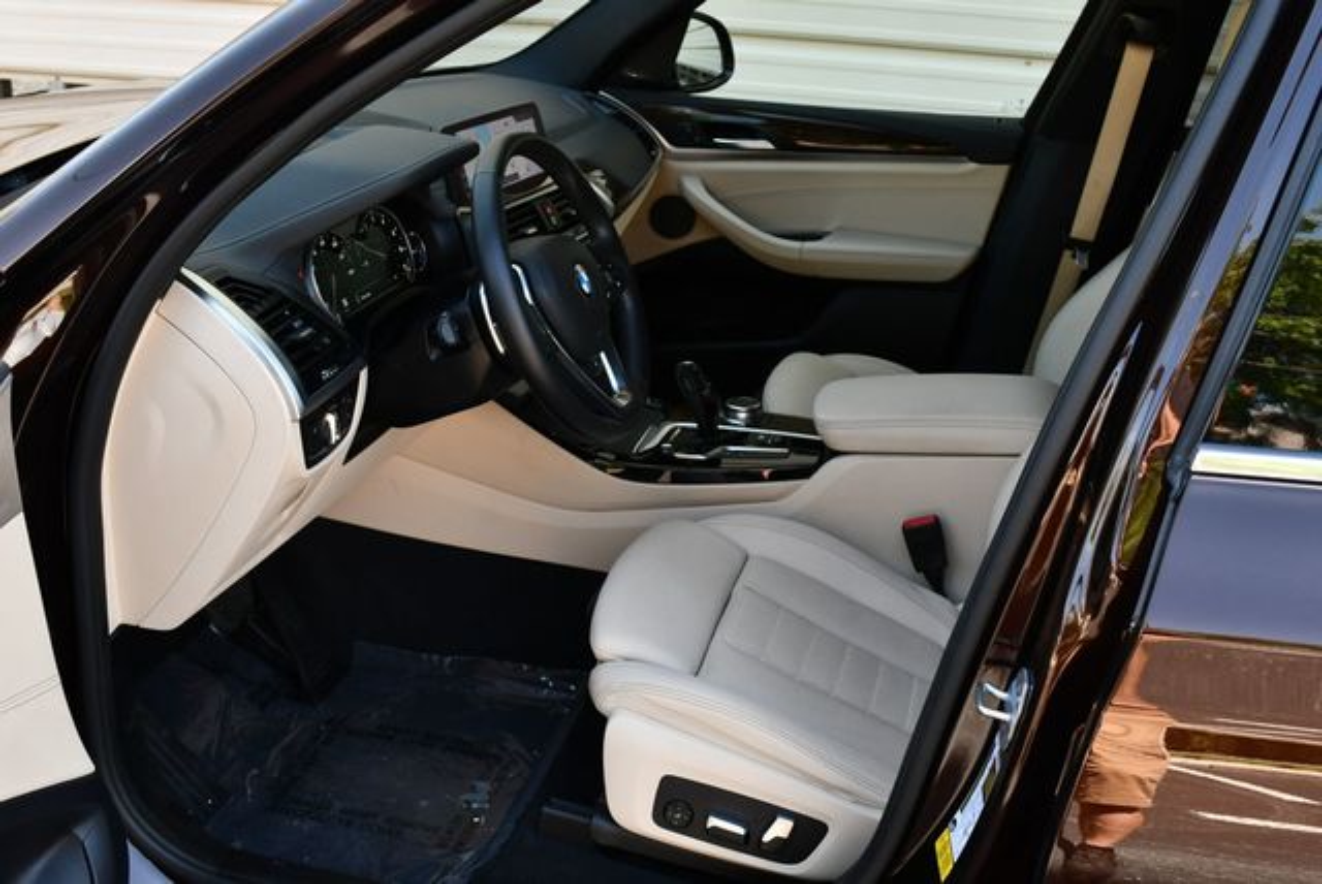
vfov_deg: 36.9
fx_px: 1323
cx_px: 661
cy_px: 442
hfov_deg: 53.1
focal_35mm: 36
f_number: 4.5
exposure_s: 1/250
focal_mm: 18
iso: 400
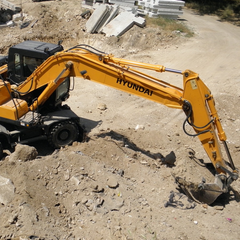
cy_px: 120
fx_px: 322
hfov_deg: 40.7
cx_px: 93
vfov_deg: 40.9
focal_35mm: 41
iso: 160
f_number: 7.2
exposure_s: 1/500
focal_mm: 5.9
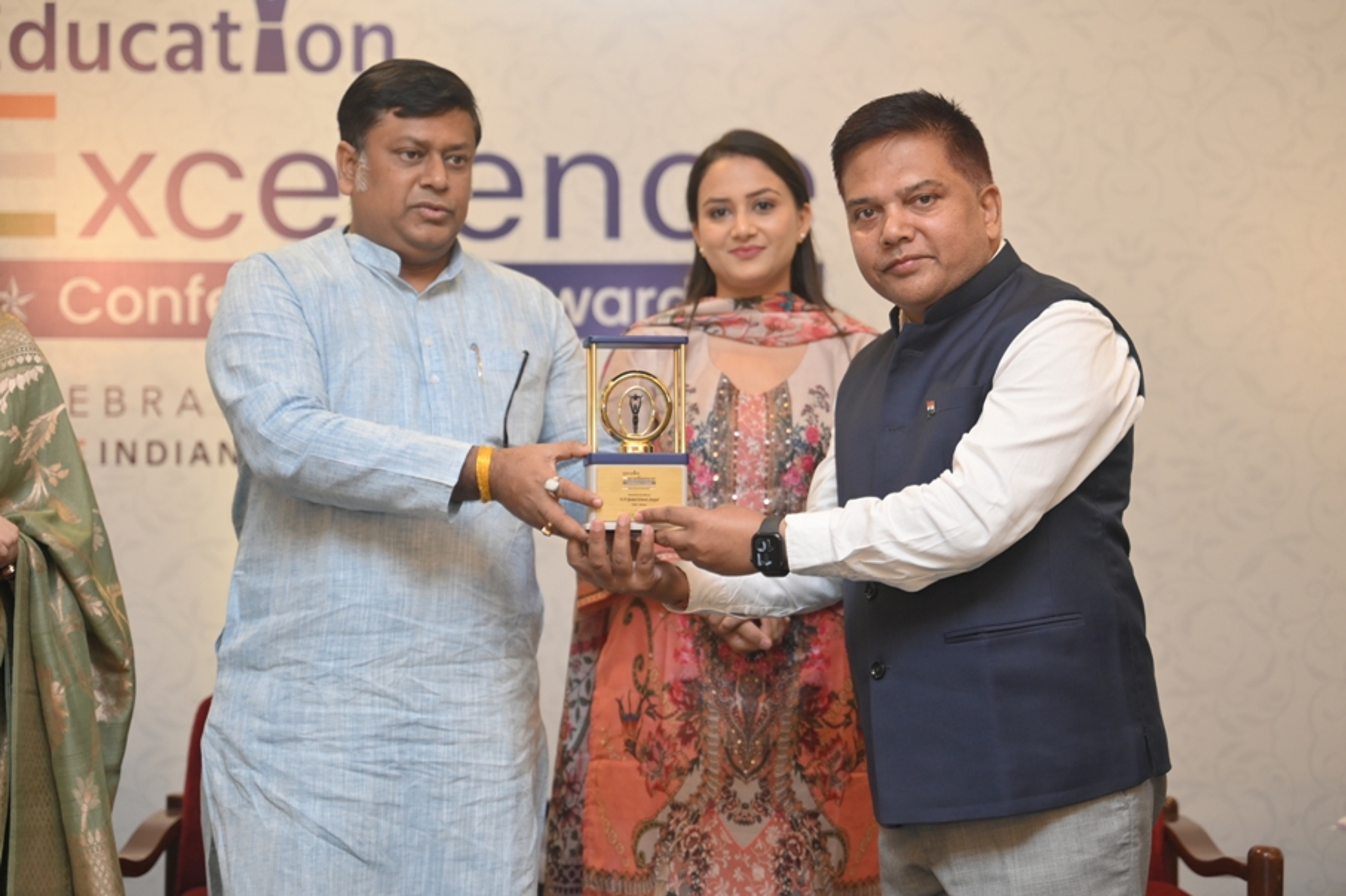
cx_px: 673
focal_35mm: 64
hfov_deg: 31.4
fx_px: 2392
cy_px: 448
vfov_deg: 21.2
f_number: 2.8
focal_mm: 64
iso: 640
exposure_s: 1/160
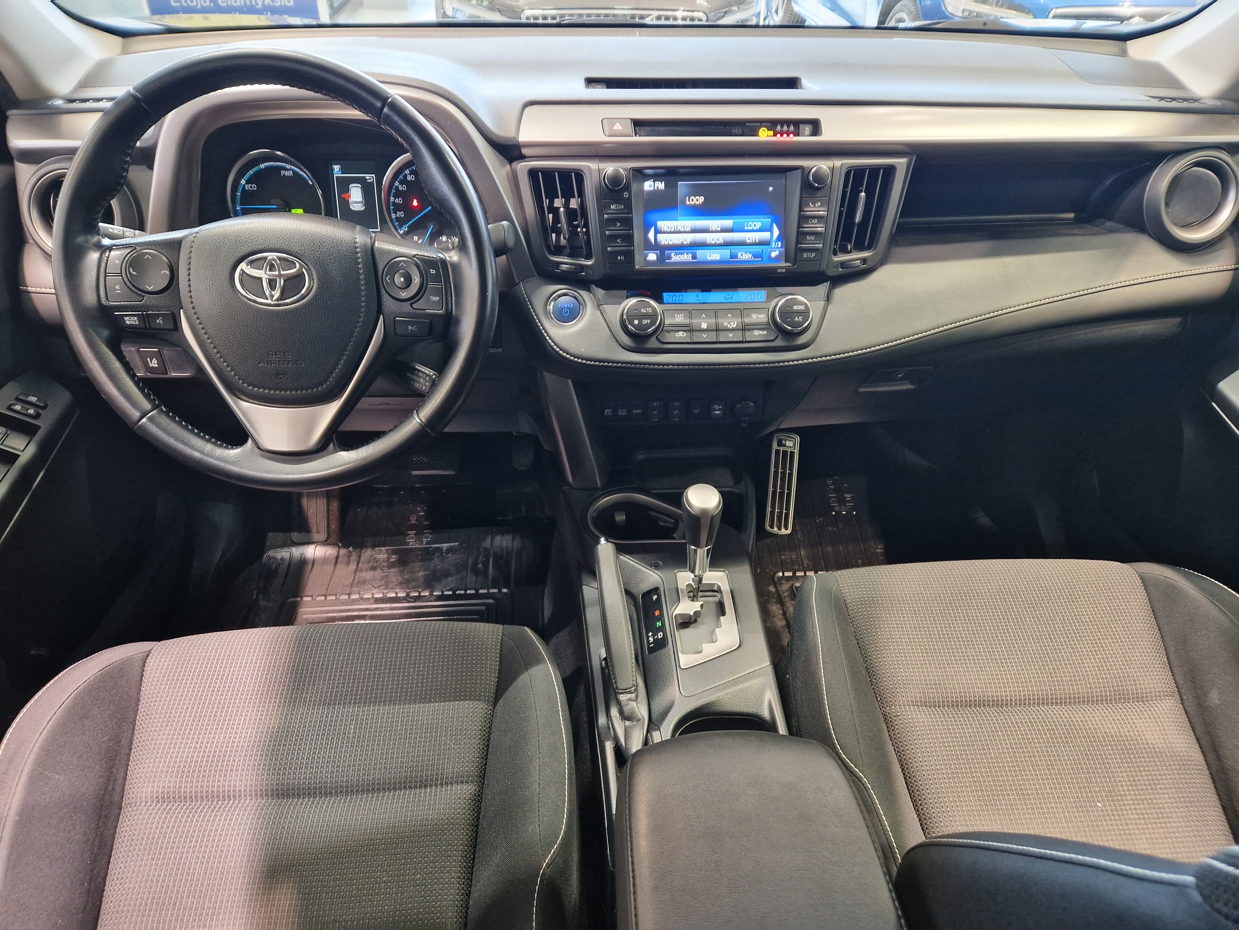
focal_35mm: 23
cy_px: 465
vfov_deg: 58.9
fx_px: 823
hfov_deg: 73.9
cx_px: 620
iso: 320
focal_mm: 5.4
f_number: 1.8
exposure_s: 1/40
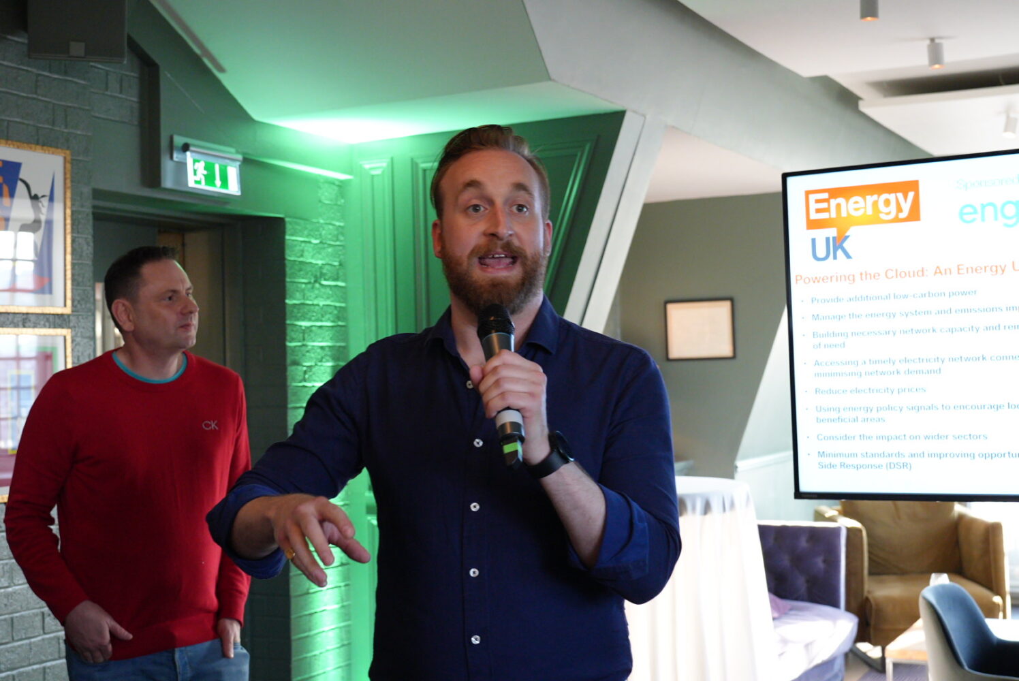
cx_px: 510
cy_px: 340
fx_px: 1388
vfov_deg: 27.6
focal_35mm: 49
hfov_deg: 40.3
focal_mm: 33
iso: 2000
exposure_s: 1/160
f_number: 4
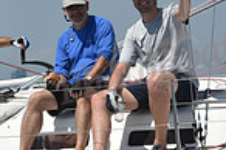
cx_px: -20
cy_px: 166
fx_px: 2621
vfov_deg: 3.3
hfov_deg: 4.9
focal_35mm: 418
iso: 250
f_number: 10
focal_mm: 105
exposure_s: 1/1250
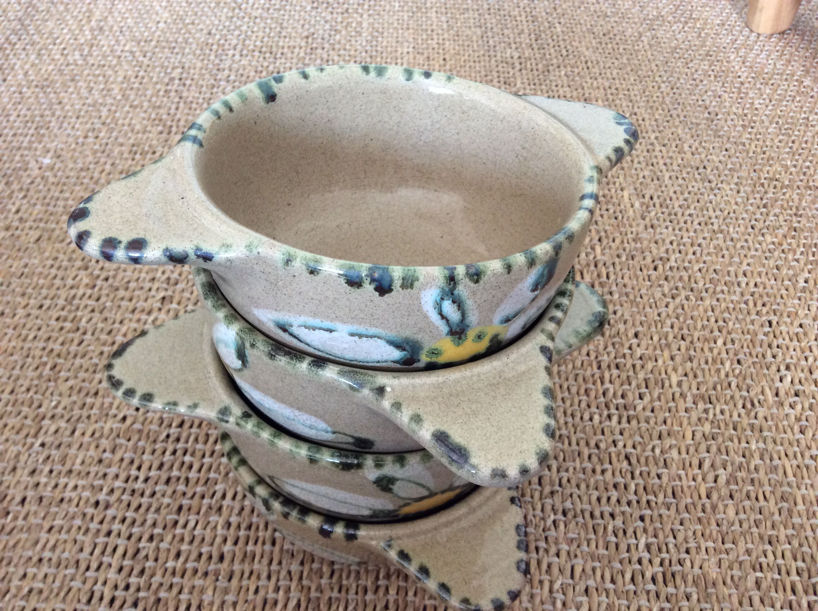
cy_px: 306
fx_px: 755
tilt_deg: -48.1
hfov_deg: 56.9
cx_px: 409
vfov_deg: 44.1
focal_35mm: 32
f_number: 2.4
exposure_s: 1/25
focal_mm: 3.3
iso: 125
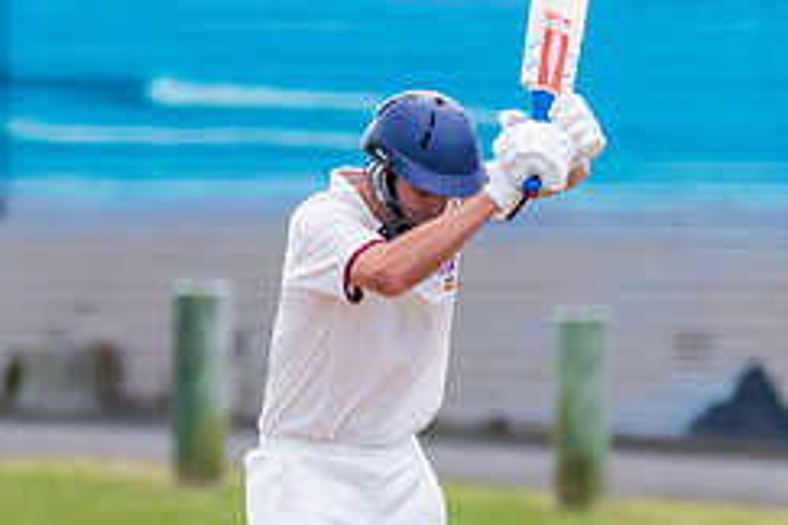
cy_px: 411
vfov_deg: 0.7
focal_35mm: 1935
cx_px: 243
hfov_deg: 1.1
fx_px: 42352
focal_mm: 600
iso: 640
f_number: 6.3
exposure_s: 1/1000
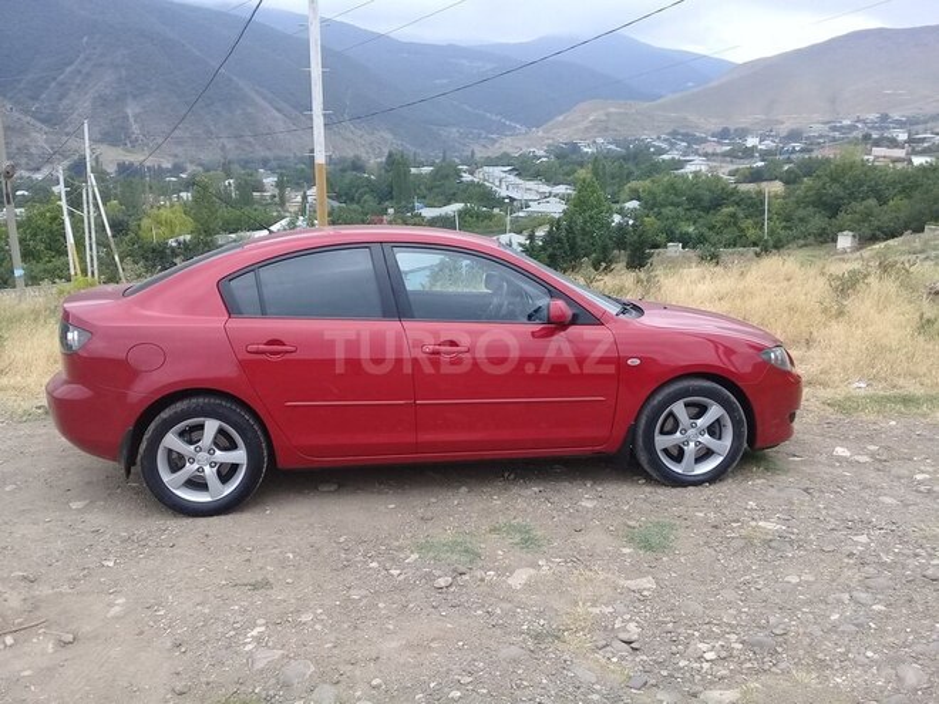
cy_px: 352
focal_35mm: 31
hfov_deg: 58.4
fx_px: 841
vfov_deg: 45.4
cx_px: 470
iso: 50
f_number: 2.2
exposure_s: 1/300
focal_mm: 3.3
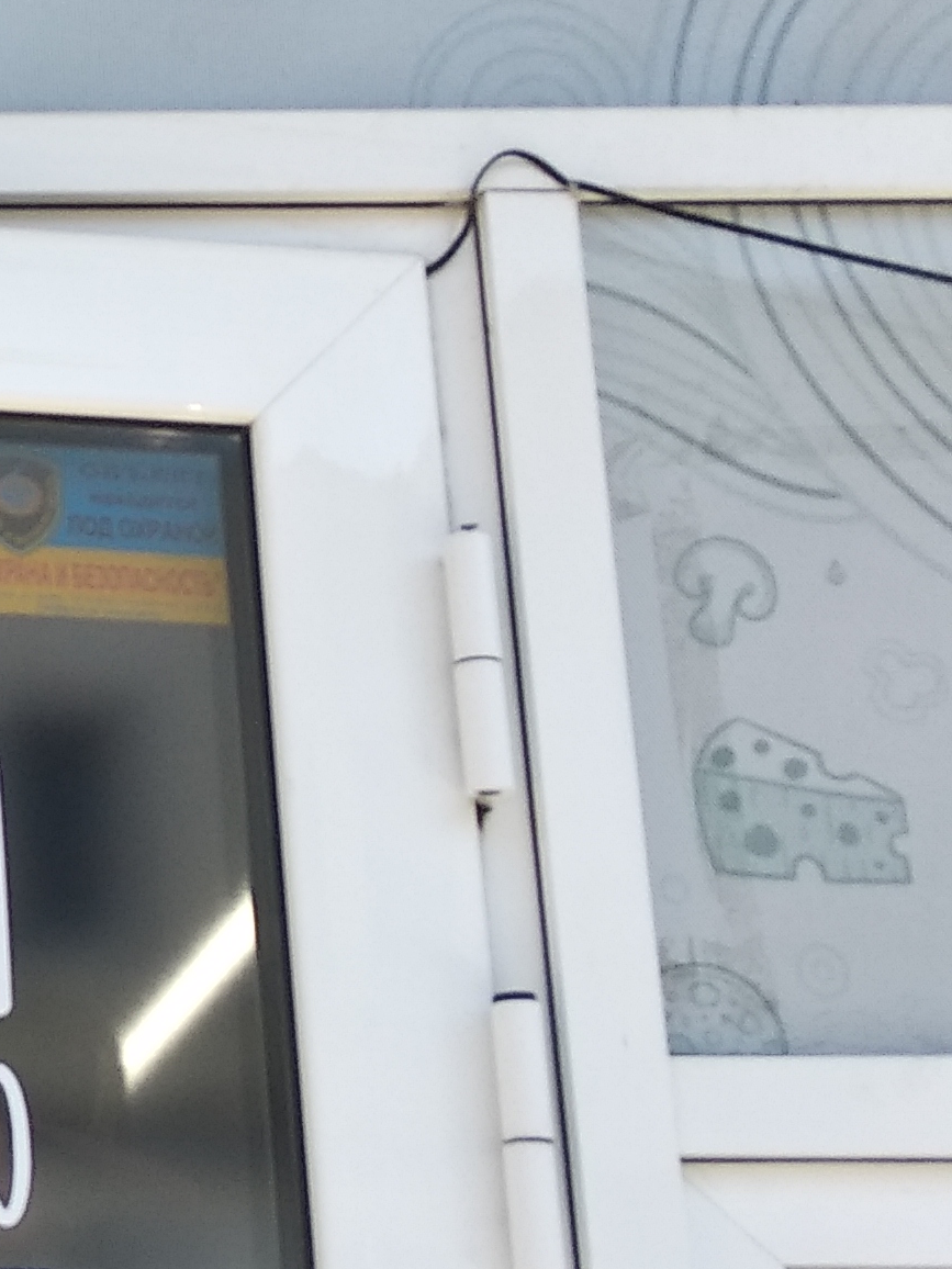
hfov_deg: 14.9
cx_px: -598
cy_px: 583
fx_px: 3300
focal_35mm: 90
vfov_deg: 21.8
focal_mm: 3.81
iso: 100
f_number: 2.2
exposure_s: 1/262
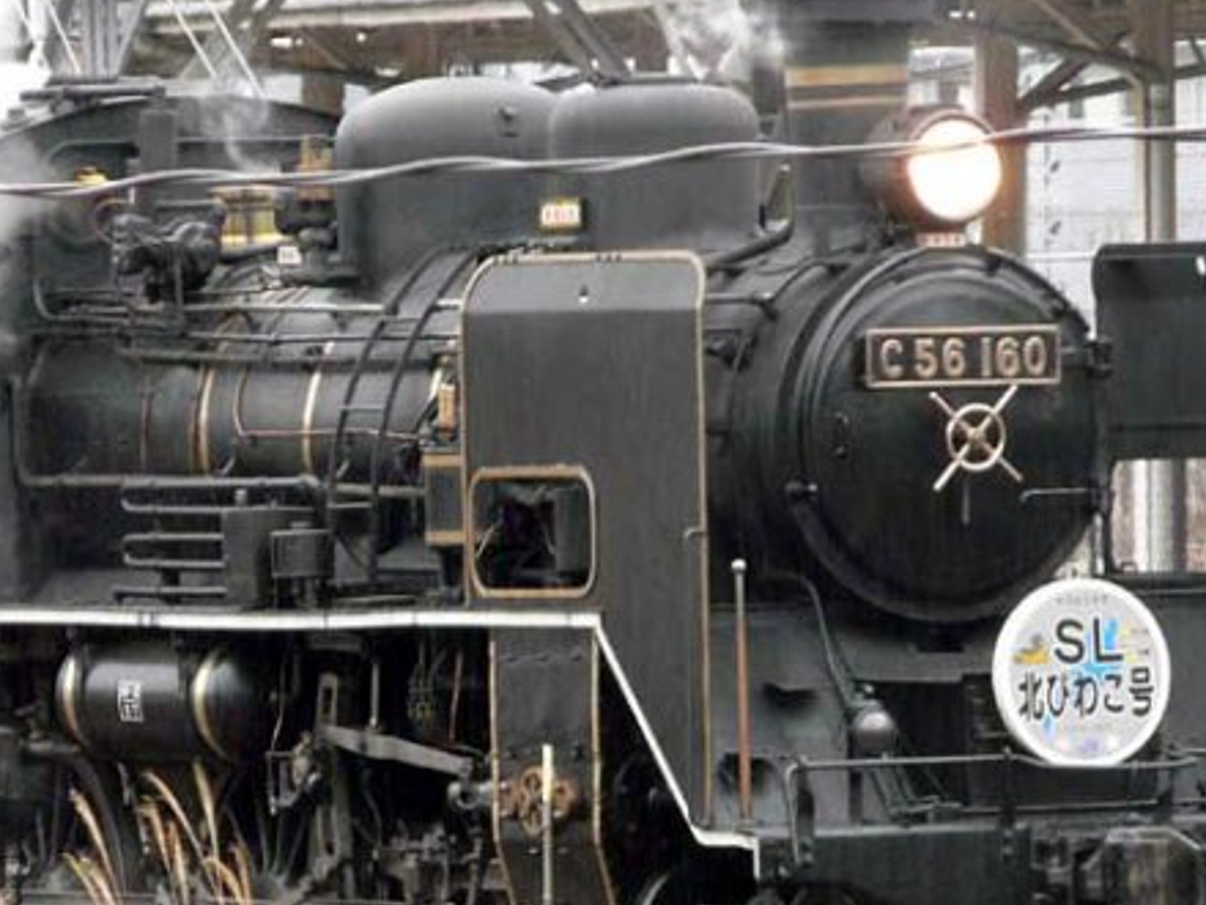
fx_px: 21775
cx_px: 458
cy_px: 546
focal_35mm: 625
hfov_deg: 3.2
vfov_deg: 2.4
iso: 200
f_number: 3.6
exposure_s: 1/40
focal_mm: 40.8
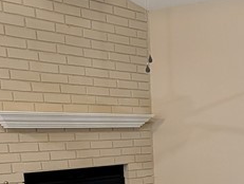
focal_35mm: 53
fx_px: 374
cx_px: 194
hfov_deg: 35.0
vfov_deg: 24.0
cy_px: 243
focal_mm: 2.02
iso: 97
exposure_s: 1/40
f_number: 1.7
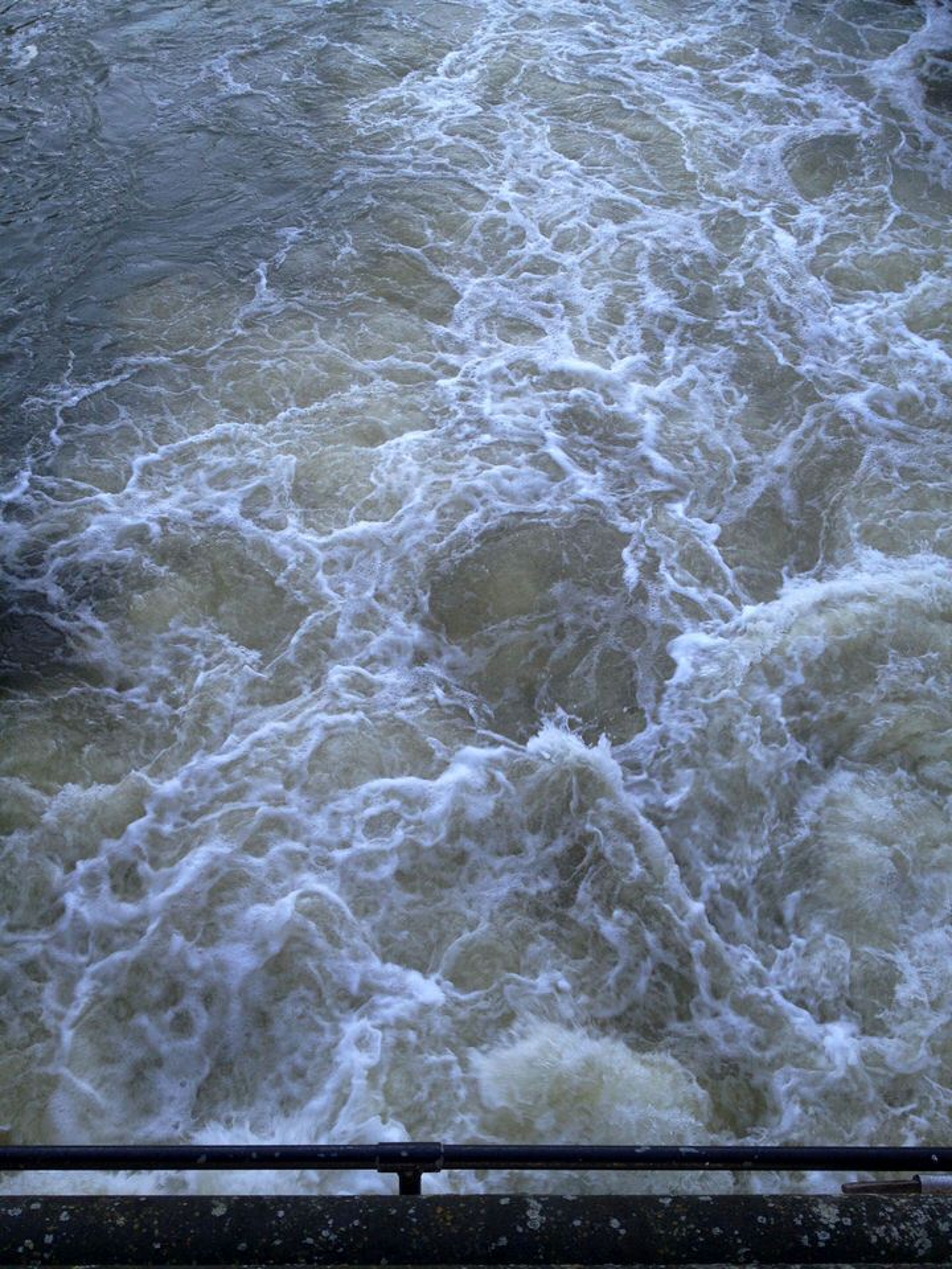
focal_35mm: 35
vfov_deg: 52.6
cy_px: 634
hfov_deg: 40.7
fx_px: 1283
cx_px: 476
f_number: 2.4
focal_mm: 4.28
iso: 64
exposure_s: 1/60
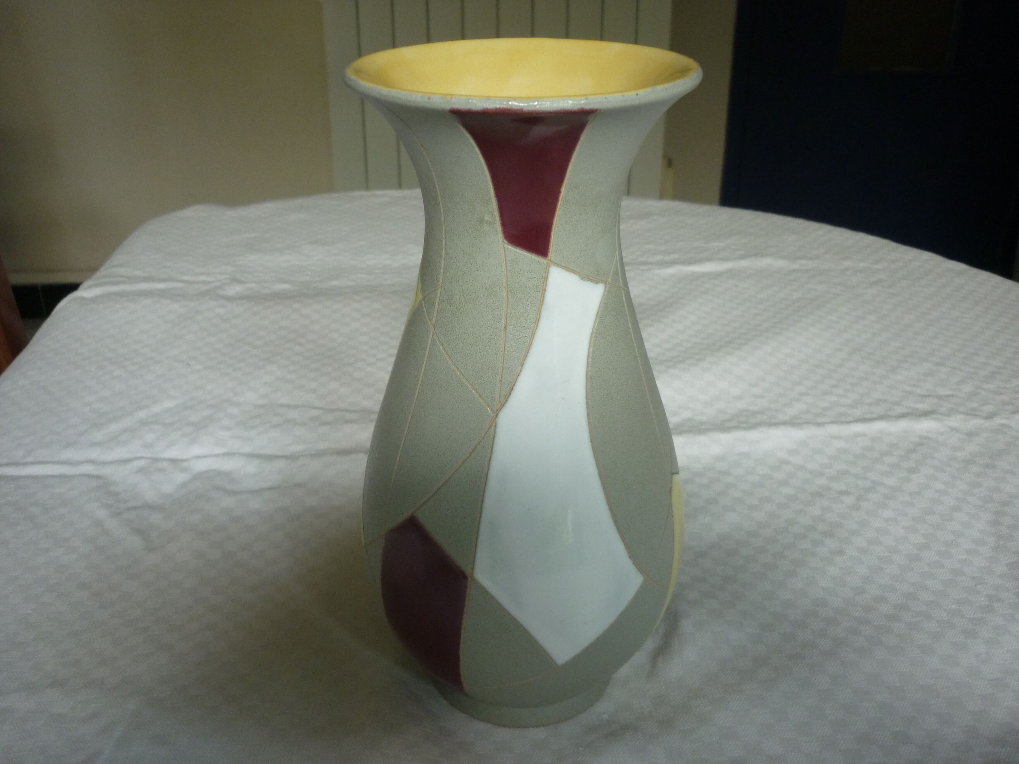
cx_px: 510
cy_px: 382
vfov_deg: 42.9
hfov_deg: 55.4
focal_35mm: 33
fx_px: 971
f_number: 2.8
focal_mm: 5.5
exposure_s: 1/30
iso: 200
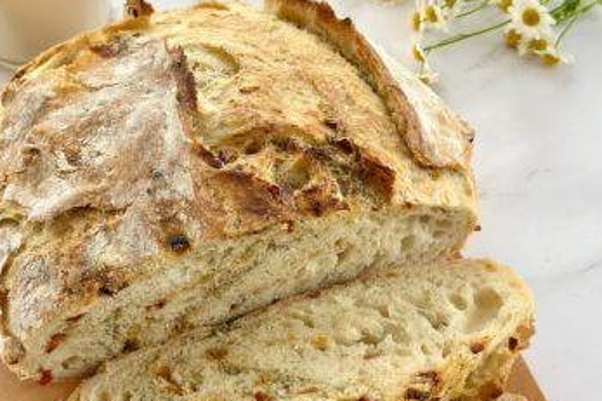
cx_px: 280
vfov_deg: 18.8
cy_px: 278
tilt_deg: -56.0
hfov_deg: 28.1
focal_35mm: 72
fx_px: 1203
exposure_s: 1/452
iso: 80
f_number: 1.78
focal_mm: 6.86
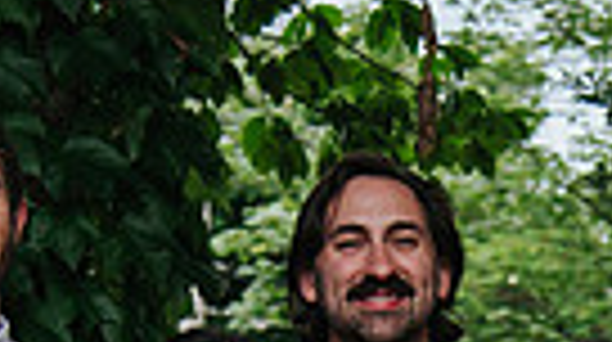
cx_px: 644
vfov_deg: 5.9
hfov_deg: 10.8
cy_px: 799
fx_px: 3192
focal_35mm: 197
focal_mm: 44
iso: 450
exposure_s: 1/60
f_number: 4
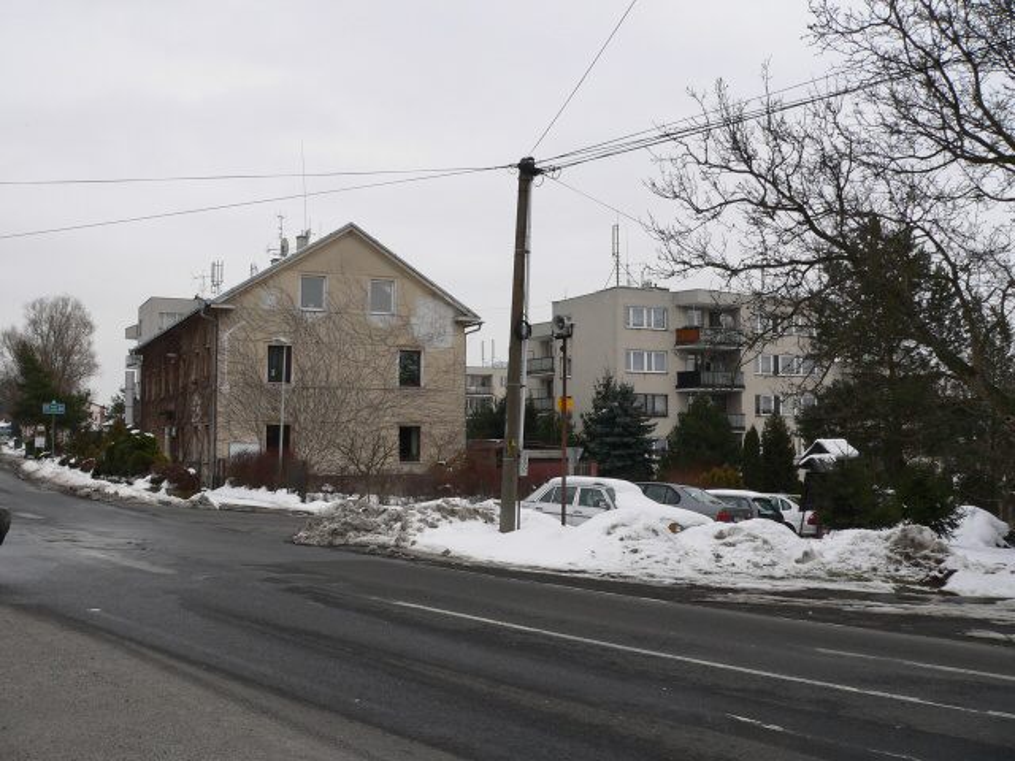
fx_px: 1056
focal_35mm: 36
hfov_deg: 51.4
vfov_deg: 39.7
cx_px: 508
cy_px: 380
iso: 80
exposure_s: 1/400
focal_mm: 6
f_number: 4
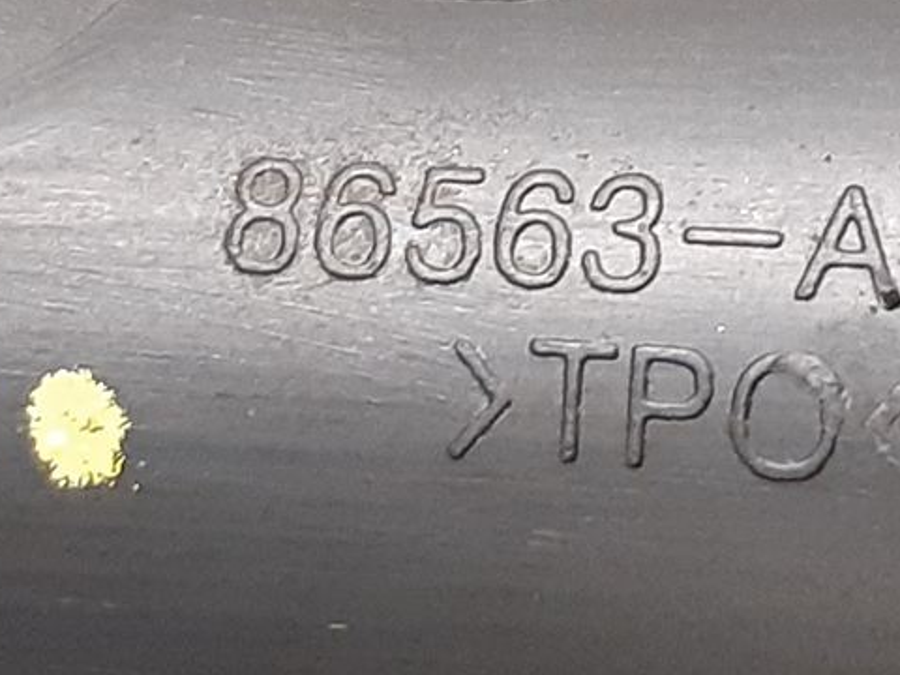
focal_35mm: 111
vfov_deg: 13.1
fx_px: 2886
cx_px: 692
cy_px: -41
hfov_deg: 17.6
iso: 320
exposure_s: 1/50
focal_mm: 3.93
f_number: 1.7
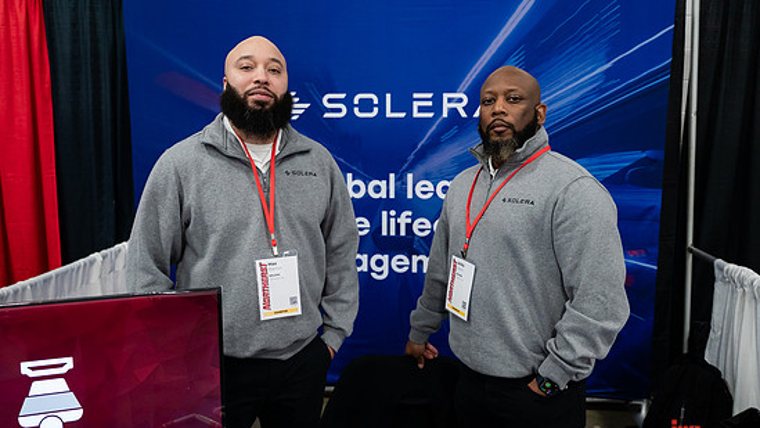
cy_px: 212
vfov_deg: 36.7
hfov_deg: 61.0
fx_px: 645
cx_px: 369
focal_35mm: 32
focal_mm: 26.5
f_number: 3.2
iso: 2500
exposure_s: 1/250
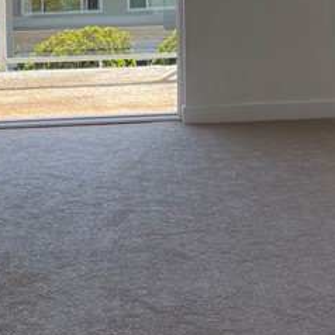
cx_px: 276
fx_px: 1084
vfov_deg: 16.9
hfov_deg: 17.4
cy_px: -53
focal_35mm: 99
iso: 32
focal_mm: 4.2
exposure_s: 1/903
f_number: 1.6
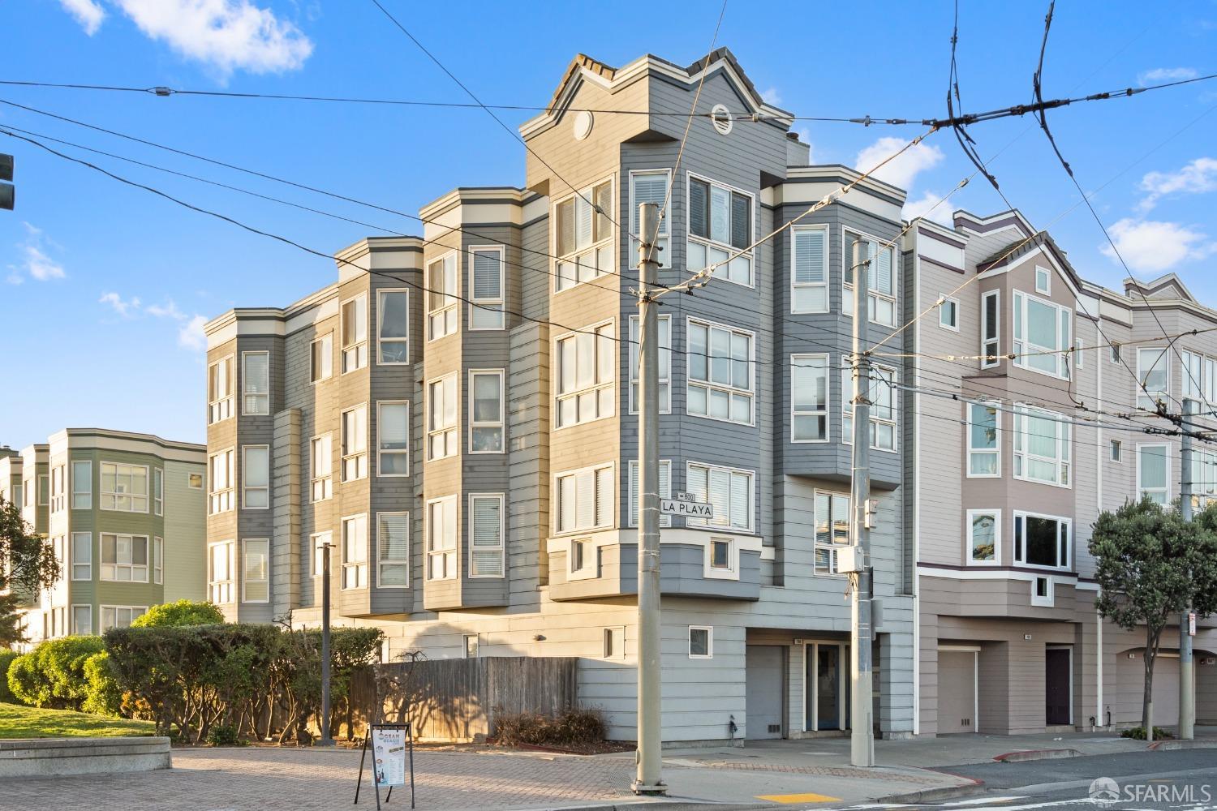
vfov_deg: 36.9
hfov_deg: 53.1
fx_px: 1217
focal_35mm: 36
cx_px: 608
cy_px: 406
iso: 400
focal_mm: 24
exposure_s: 1/125
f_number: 8
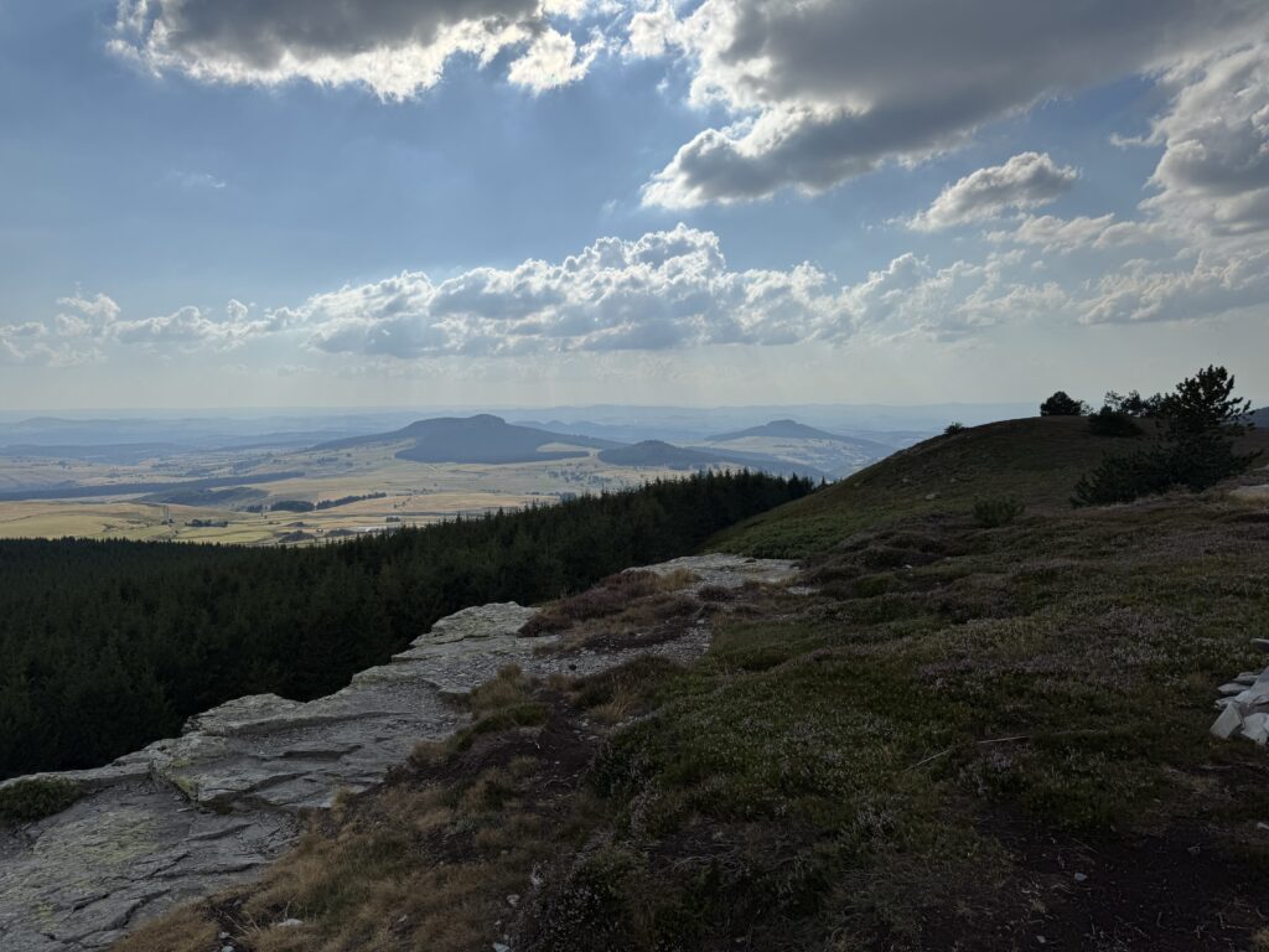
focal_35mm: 24
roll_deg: +1.7
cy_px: 476
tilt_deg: -6.7
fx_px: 880
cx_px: 634
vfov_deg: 56.8
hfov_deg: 71.6
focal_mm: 6.76
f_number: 1.78
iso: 64
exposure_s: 1/12346
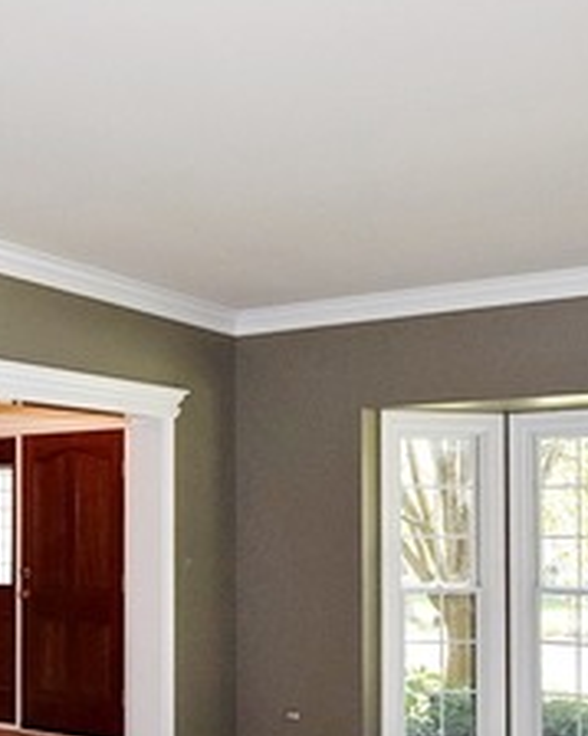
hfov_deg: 33.6
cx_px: 194
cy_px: 472
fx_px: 965
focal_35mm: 44
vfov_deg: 41.3
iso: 800
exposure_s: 1/125
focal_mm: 11
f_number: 5.6
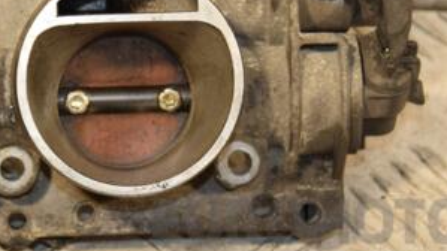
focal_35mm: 221
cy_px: 22
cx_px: 124
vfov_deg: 5.5
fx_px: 2619
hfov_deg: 9.7
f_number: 5.3
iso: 800
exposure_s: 1/125
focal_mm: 70
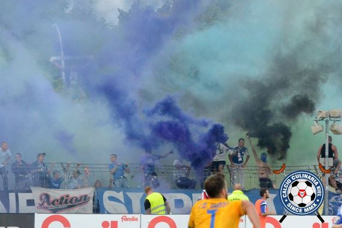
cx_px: 171
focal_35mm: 255
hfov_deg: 8.1
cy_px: 114
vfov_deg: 5.4
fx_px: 2422
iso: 5000
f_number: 9
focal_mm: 170
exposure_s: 1/640
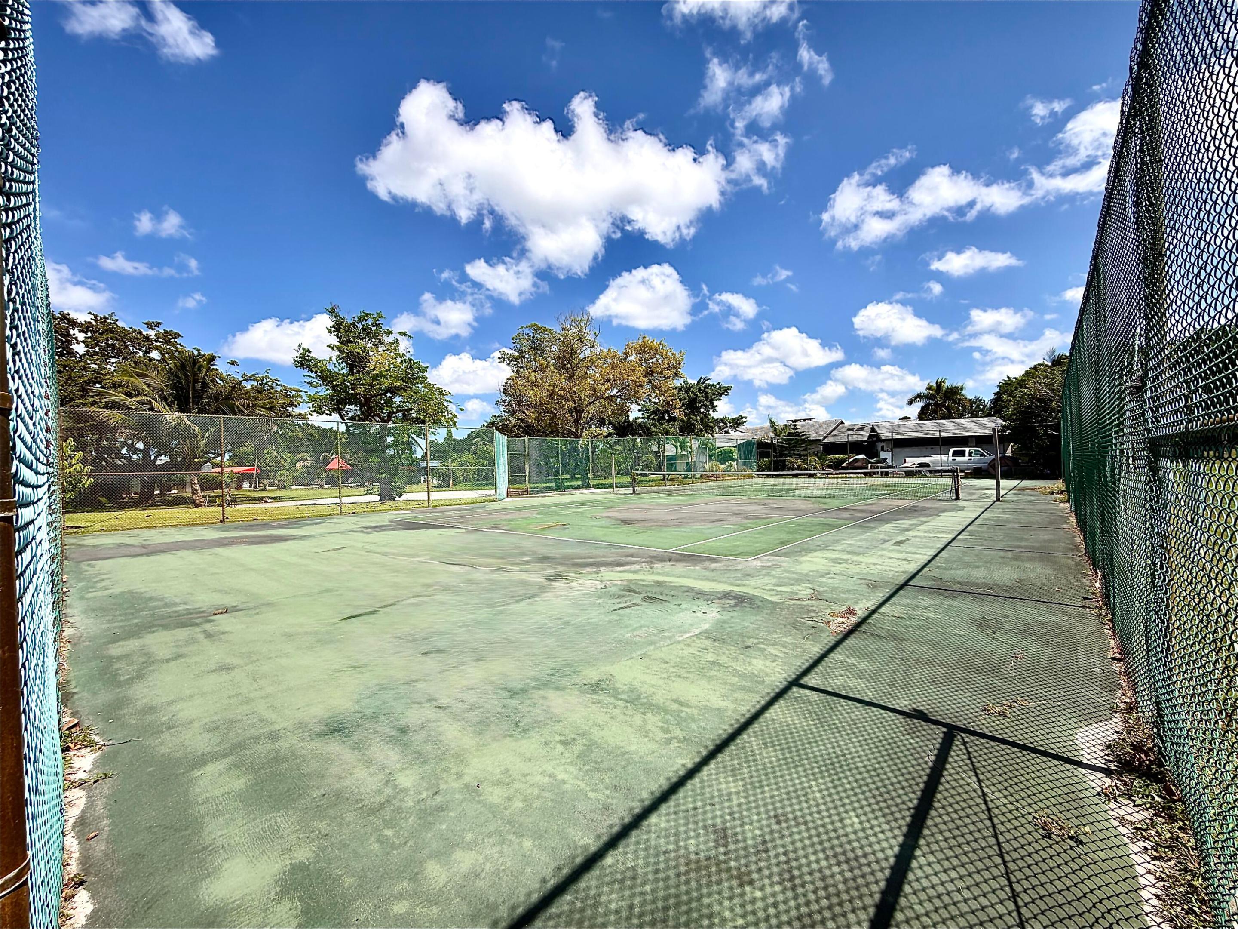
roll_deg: +2.2
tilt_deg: +0.8
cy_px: 464
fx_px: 501
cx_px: 619
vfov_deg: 85.7
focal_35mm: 14
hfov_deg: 102.1
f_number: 2.2
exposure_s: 1/1068
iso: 20
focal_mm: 2.22
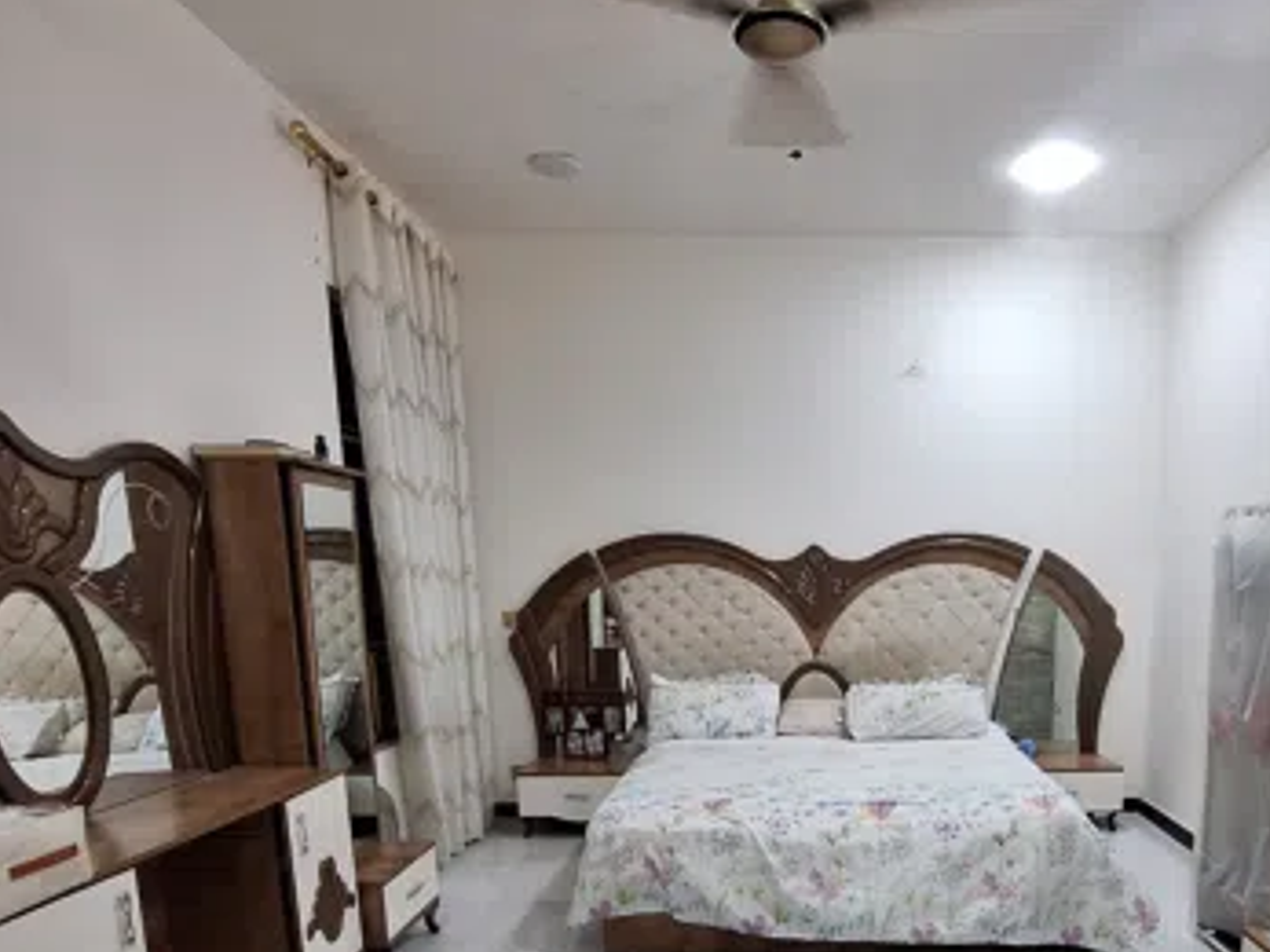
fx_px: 880
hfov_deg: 70.1
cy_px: 740
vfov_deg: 53.6
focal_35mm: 24
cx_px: 816
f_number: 2.2
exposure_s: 1/50
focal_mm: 1.74
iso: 160
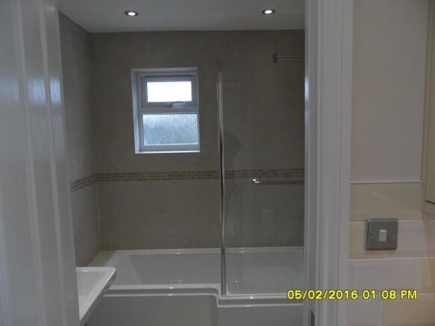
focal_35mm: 24
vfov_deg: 56.8
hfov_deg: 71.6
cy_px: 163
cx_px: 218
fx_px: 302
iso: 100
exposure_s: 1/45
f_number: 3.2
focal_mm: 3.9
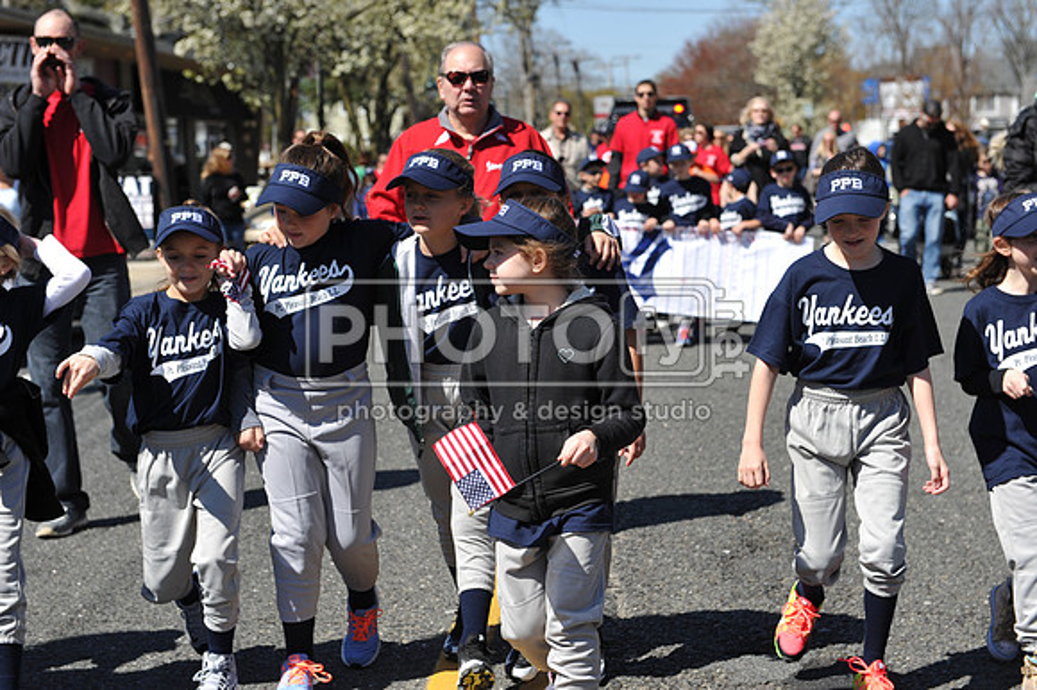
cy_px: 345
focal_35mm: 70
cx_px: 518
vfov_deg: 19.4
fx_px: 2015
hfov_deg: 28.9
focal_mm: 70
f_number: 5
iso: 200
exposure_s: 1/1000
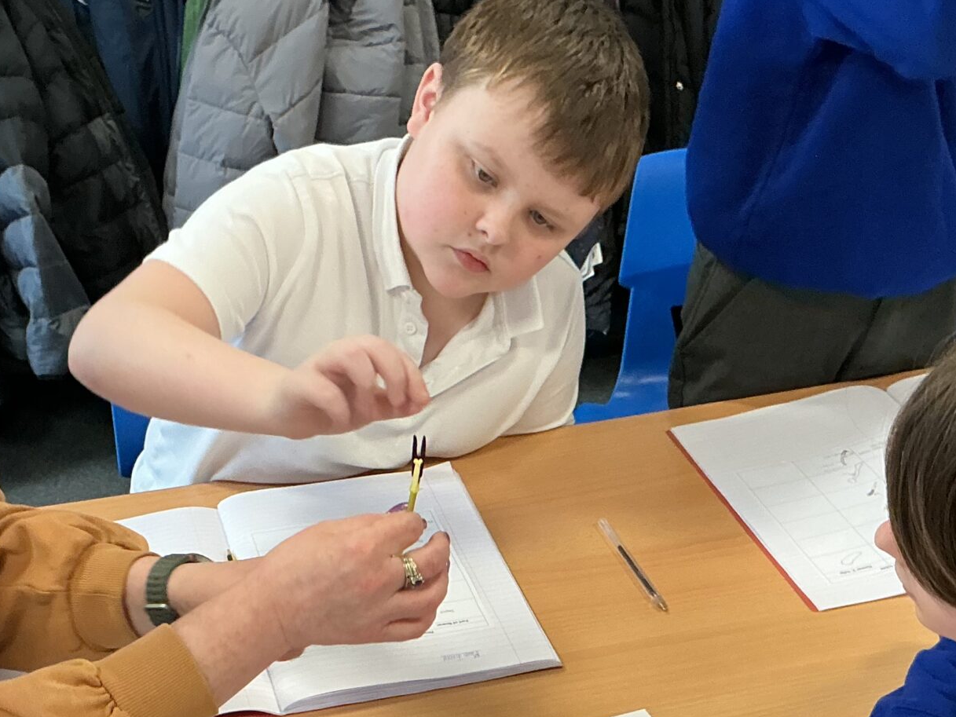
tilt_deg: -40.8
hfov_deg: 31.6
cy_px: 749
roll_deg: +3.6
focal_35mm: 61
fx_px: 1685
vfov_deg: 22.9
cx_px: 369
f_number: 1.8
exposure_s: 1/60
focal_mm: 3
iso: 80
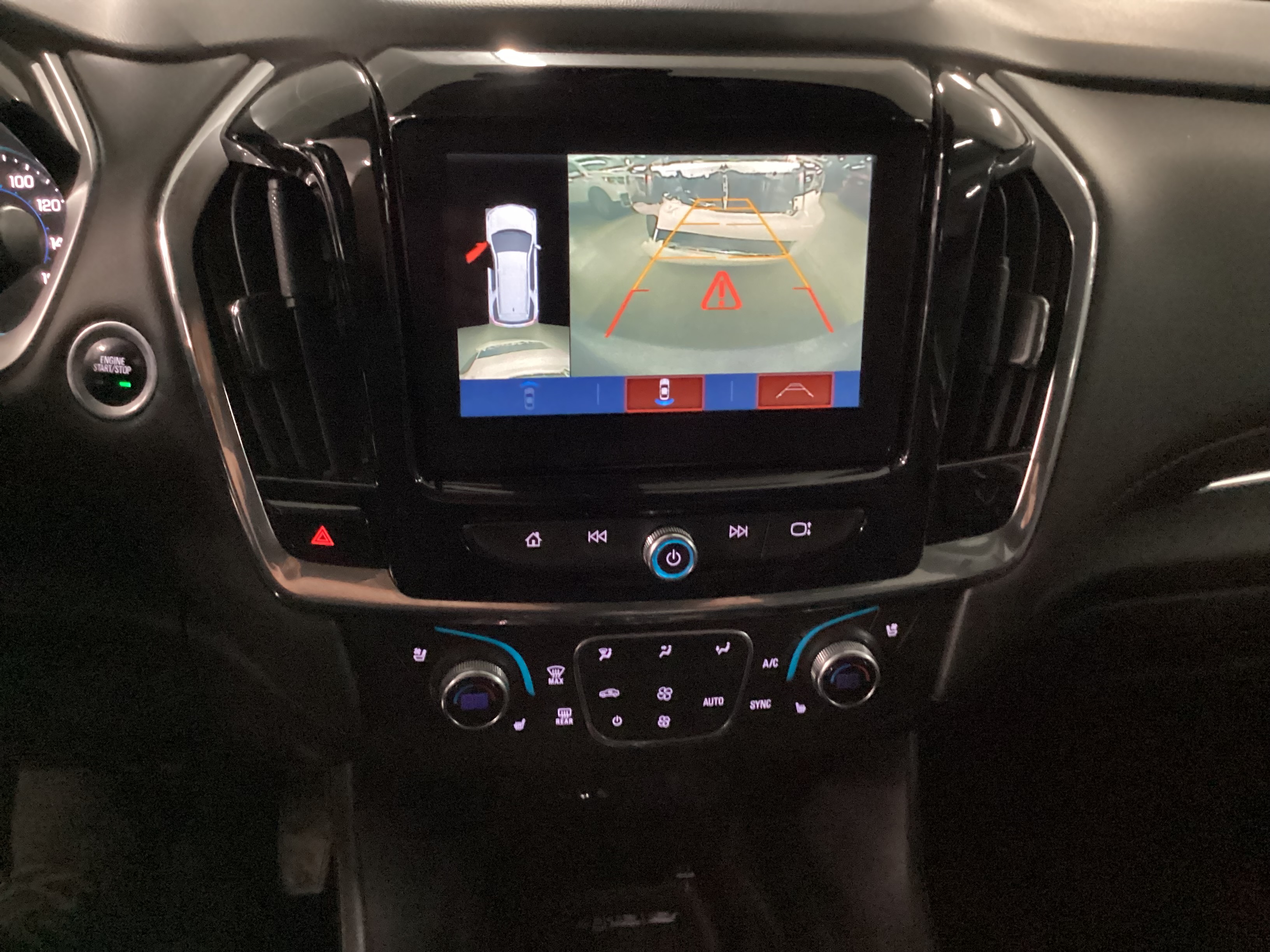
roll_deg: -2.5
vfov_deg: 45.4
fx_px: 1137
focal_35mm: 31
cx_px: 635
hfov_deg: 58.4
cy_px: 476
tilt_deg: -26.3
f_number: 2.4
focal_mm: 3.3
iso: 800
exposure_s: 1/20
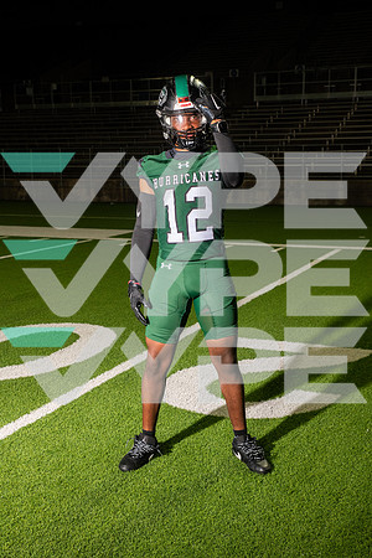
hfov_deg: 28.1
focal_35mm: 48
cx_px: 186
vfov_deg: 41.1
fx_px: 744
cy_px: 279
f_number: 7.1
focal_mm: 48
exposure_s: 1/400
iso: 1000
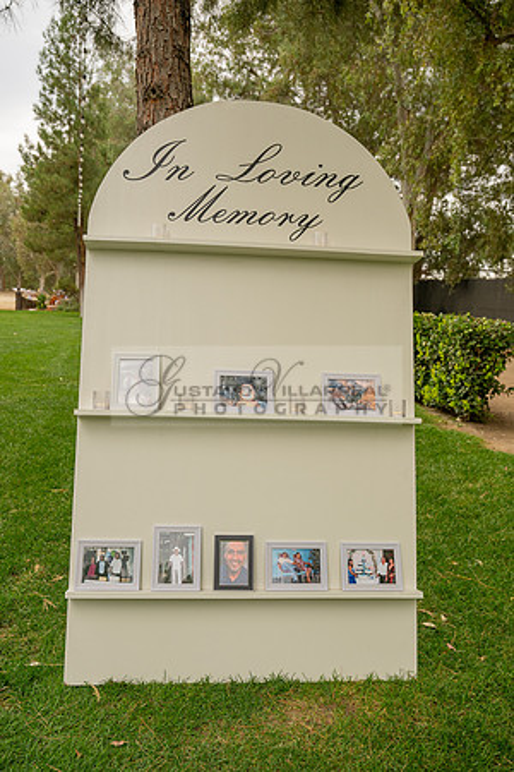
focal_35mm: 32
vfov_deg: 59.5
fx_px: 675
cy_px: 386
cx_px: 257
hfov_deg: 41.7
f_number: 5.6
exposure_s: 1/200
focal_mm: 31.5
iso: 200
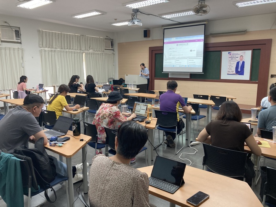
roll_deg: -0.6
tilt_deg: -10.1
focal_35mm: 28
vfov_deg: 49.7
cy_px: 104
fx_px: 223
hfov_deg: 63.4
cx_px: 138
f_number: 1.8
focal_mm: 3.99
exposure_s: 1/60
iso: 100
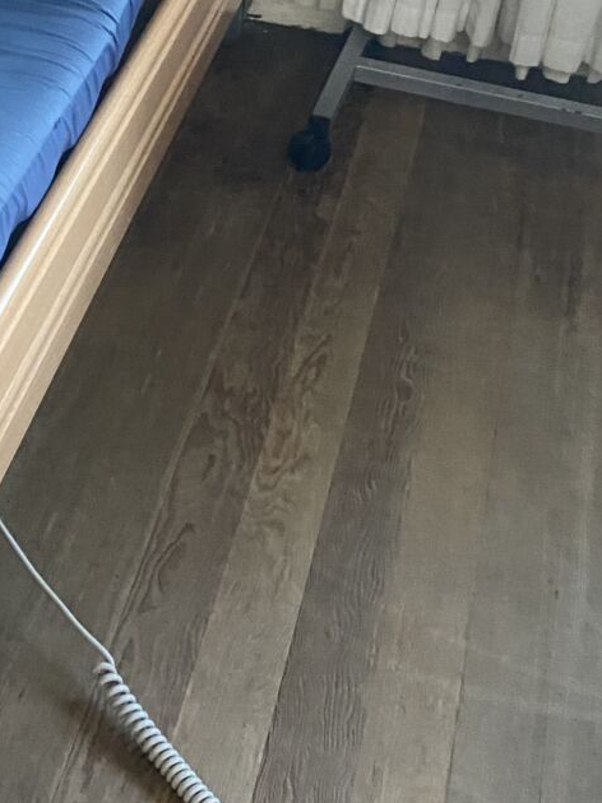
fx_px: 1647
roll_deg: -3.9
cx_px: 126
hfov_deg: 20.5
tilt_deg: -31.5
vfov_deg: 26.8
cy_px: 148
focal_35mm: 71
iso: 500
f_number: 1.8
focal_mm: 4.25
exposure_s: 1/60
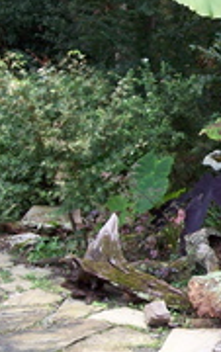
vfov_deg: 20.5
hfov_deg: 12.1
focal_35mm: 101
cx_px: 379
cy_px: 127
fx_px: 970
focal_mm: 8
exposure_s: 1/60
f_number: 3.4
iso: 100
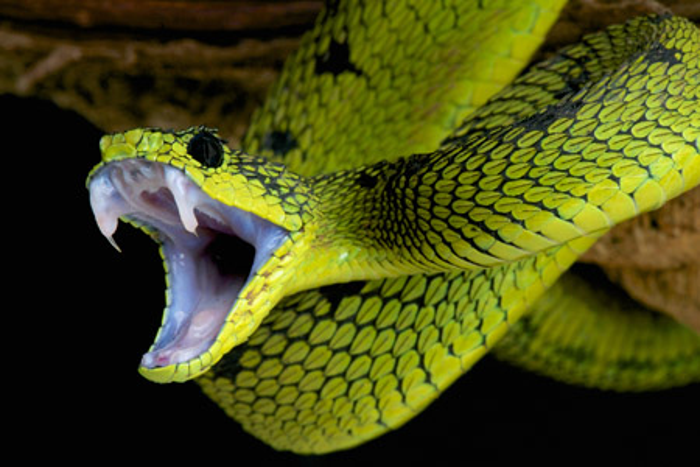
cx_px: 350
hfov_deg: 13.0
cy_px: 234
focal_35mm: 158
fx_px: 3062
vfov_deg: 8.7
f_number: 25
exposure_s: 1/200
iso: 200
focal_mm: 105
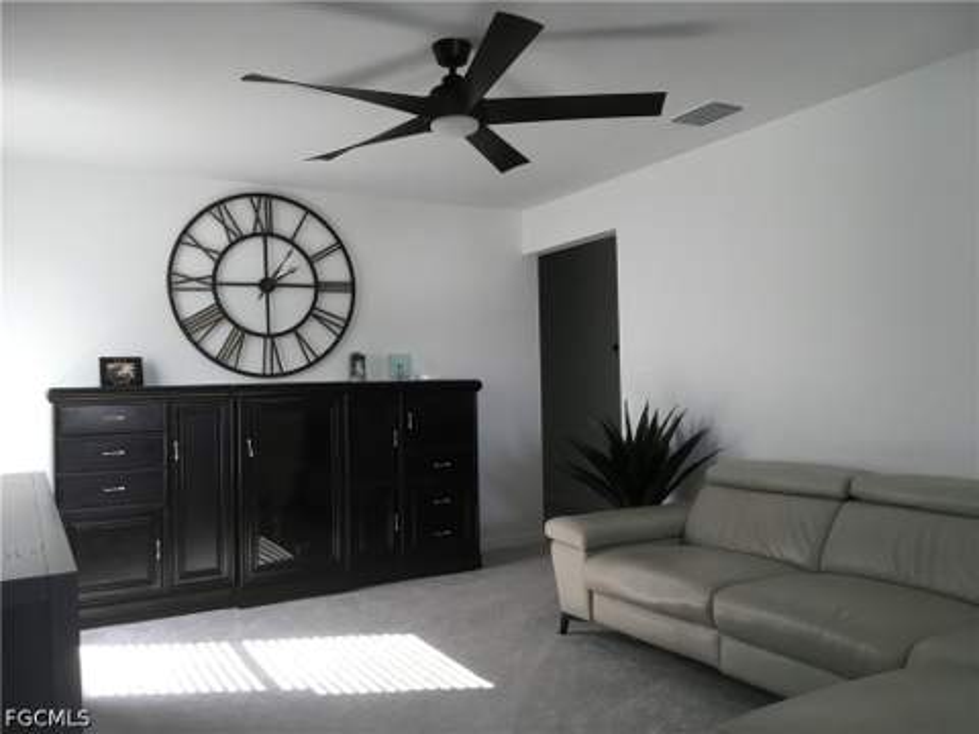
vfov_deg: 48.2
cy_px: 367
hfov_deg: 61.7
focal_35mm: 29
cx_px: 490
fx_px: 820
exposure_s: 1/30
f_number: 2.2
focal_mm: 4.15
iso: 50
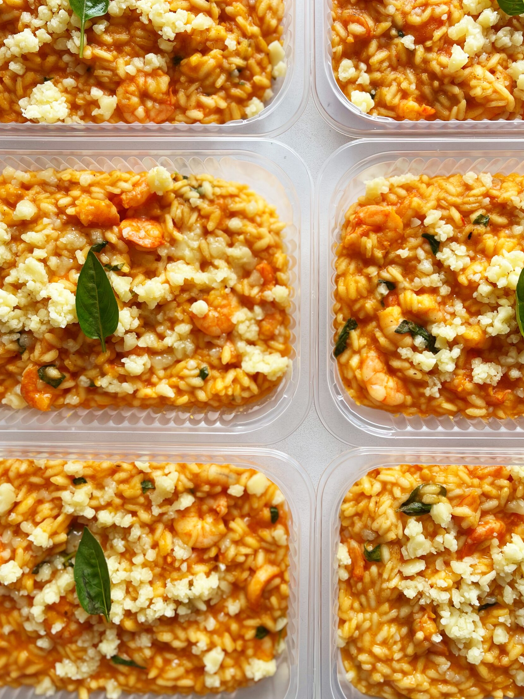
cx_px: 283
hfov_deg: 46.7
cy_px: 300
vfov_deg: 59.7
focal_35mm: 30
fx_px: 606
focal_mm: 5.1
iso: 40
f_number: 1.6
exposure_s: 1/236
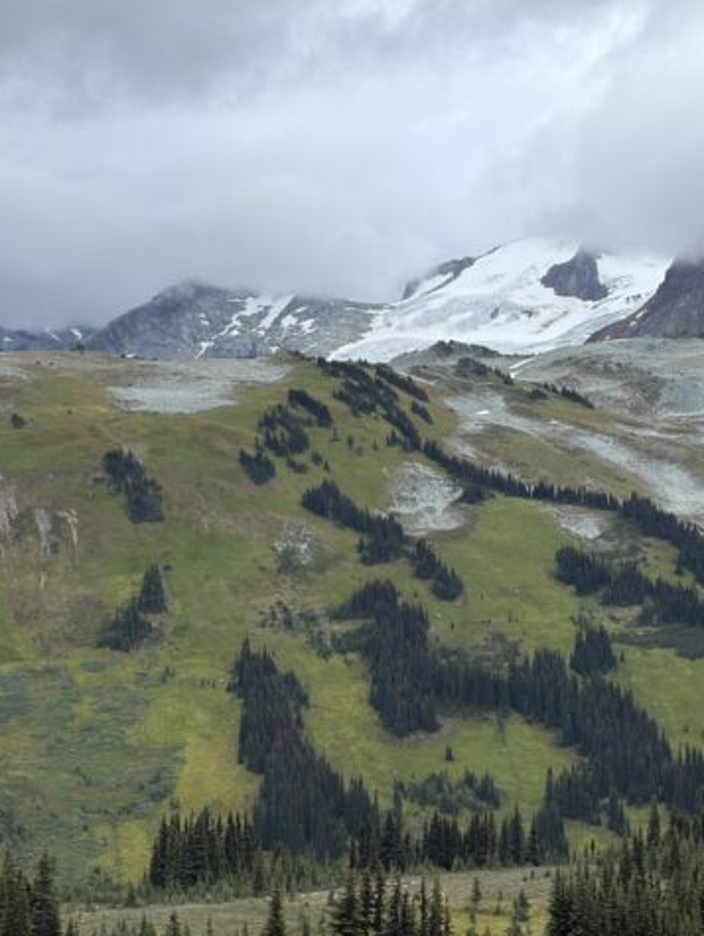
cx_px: 302
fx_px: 2275
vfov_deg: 23.3
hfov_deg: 17.6
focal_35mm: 84
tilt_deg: -0.7
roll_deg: -1.0
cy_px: 445
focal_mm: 6.76
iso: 64
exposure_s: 1/921
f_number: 1.78
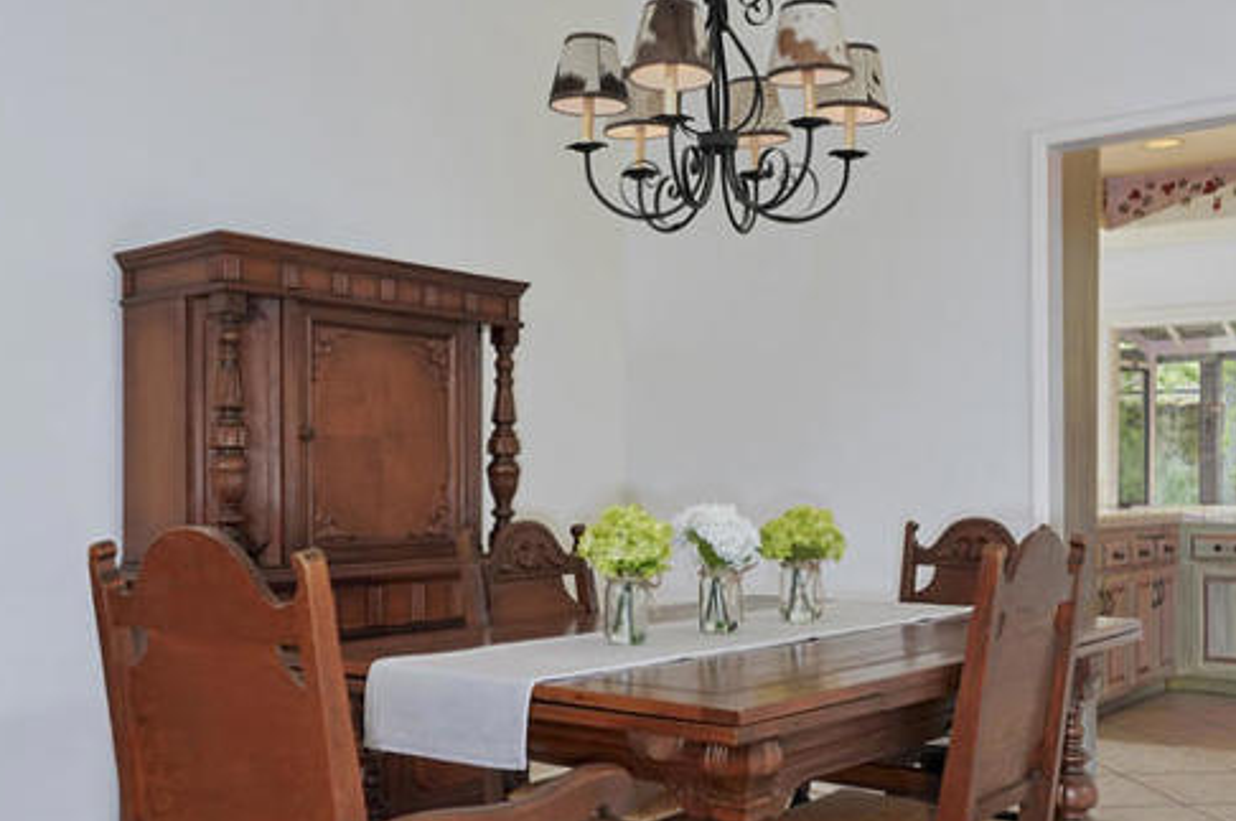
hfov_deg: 62.2
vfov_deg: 43.6
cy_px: 516
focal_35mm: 30
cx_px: 717
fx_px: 1017
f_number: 7.1
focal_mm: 22.5
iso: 400
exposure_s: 1/10
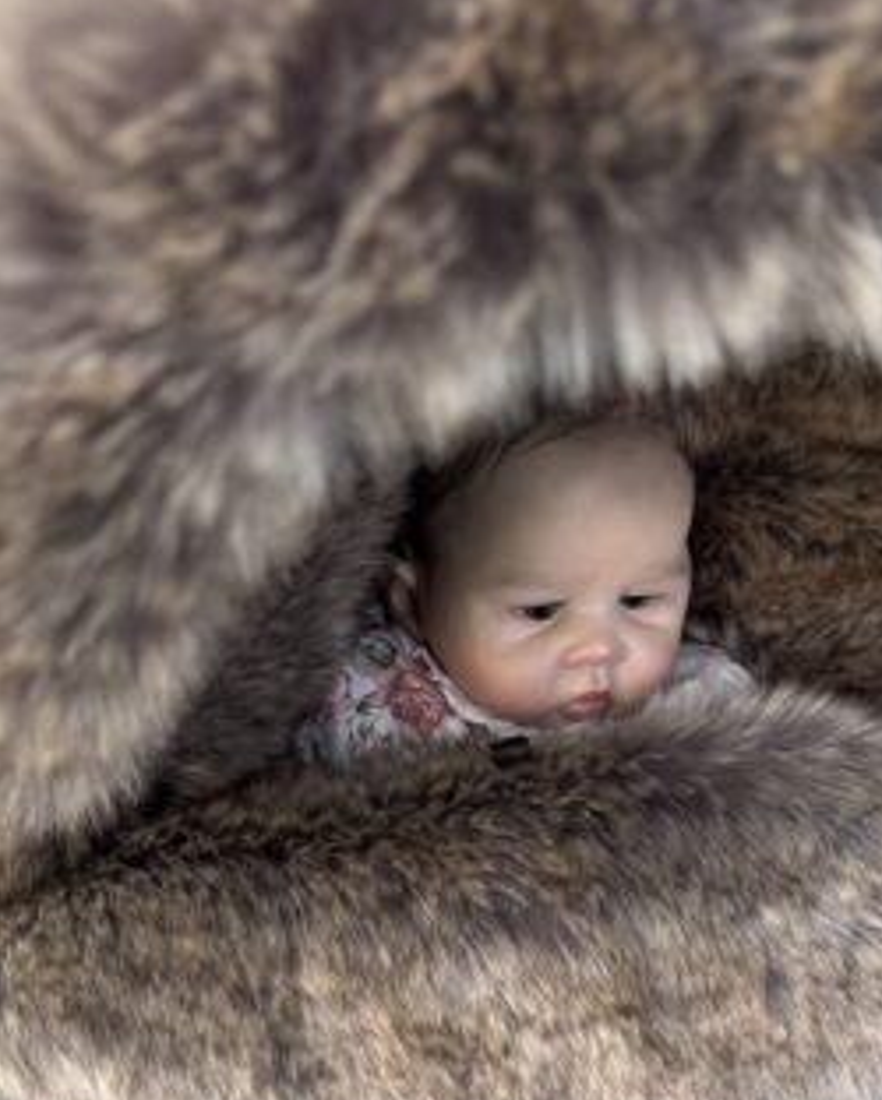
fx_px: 1467
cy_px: 1019
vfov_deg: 38.0
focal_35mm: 45
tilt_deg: -61.7
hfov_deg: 33.4
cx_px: 505
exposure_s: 1/288
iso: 80
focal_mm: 6.76
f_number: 1.78
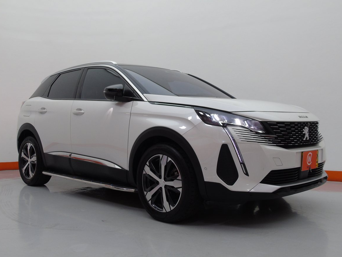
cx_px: 173
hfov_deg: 52.6
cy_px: 125
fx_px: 346
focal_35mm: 35
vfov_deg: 40.7
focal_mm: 6.1
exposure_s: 1/30
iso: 80
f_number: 3.8
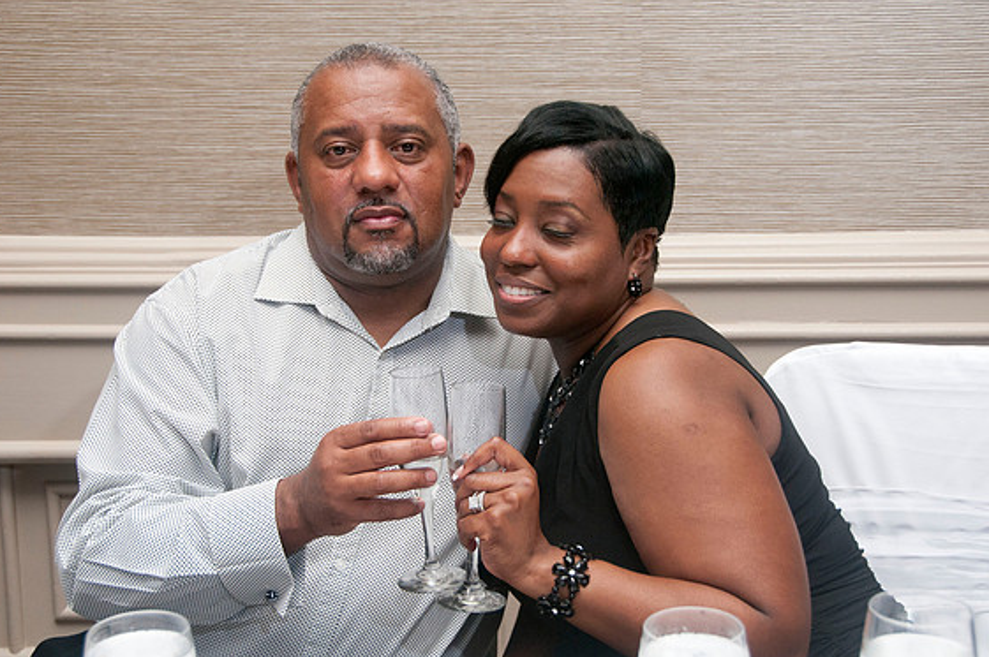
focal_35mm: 62
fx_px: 1702
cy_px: 325
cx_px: 499
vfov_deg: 21.9
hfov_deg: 32.4
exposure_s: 1/125
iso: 400
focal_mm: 40
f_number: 5.6
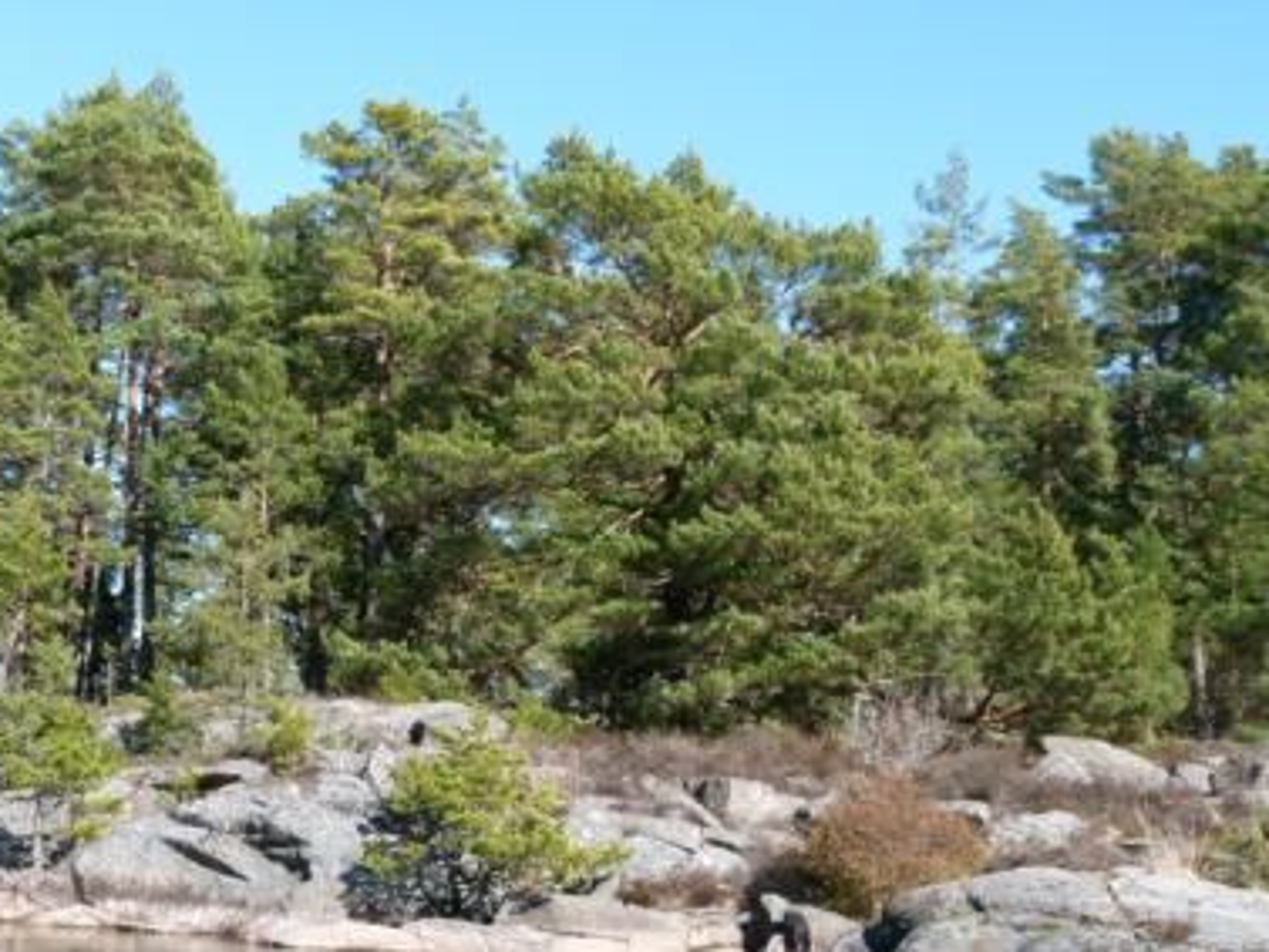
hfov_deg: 26.2
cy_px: 696
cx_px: 273
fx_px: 2677
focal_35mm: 73
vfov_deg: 20.0
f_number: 4
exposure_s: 1/320
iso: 100
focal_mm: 7.7
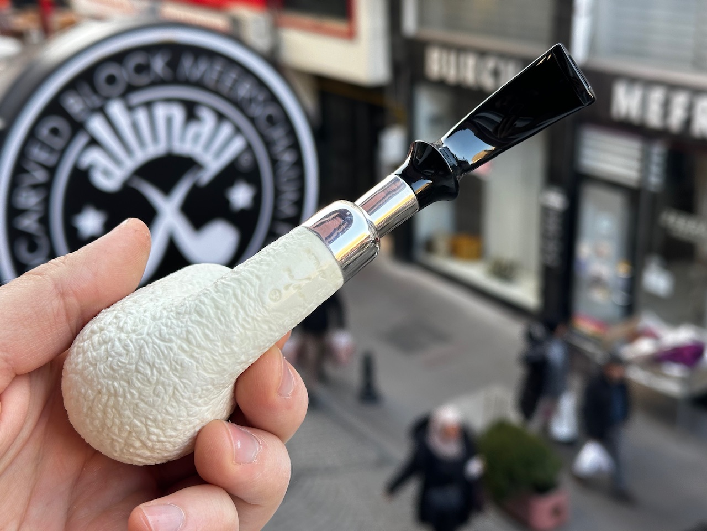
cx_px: 354
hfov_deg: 39.7
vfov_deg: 30.3
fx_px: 980
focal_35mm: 48
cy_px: 266
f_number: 1.78
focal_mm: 6.86
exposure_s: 1/157
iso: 50
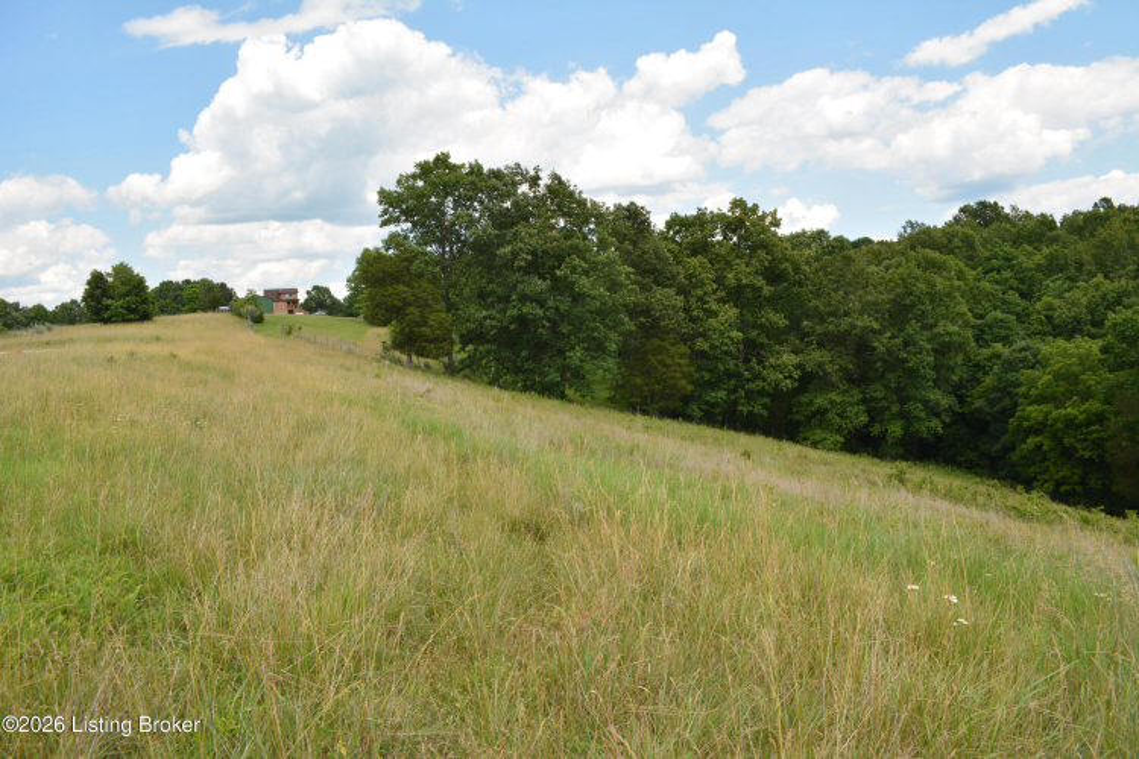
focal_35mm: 27
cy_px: 380
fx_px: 854
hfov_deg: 67.4
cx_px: 570
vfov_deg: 47.9
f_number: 7.1
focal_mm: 18
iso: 100
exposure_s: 1/200
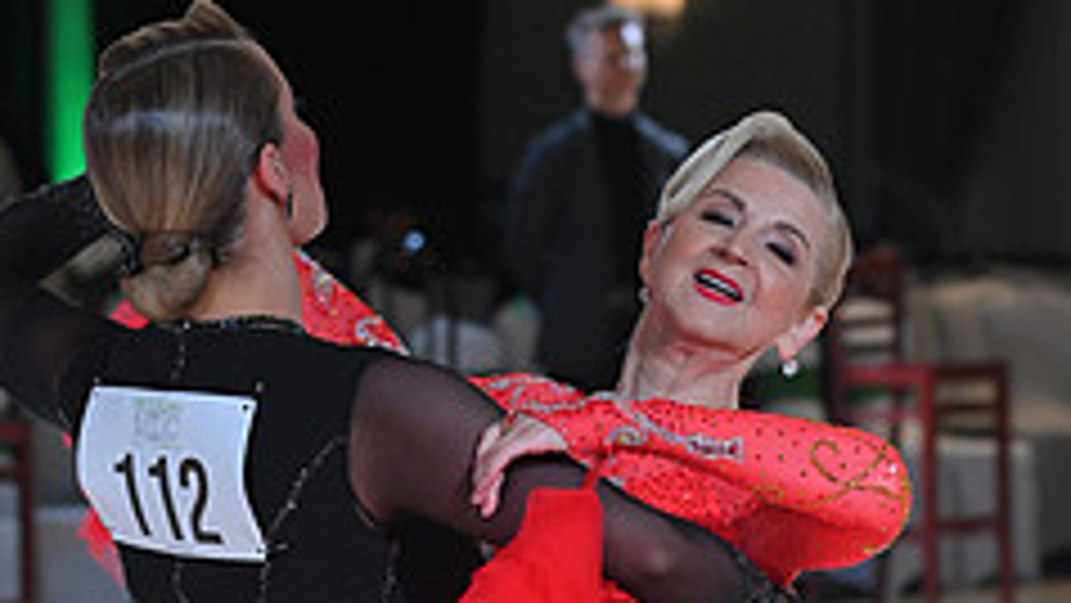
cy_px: 788
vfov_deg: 4.8
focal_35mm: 250
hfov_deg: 8.6
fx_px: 7101
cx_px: 421
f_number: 5
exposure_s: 1/400
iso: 1250
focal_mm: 98
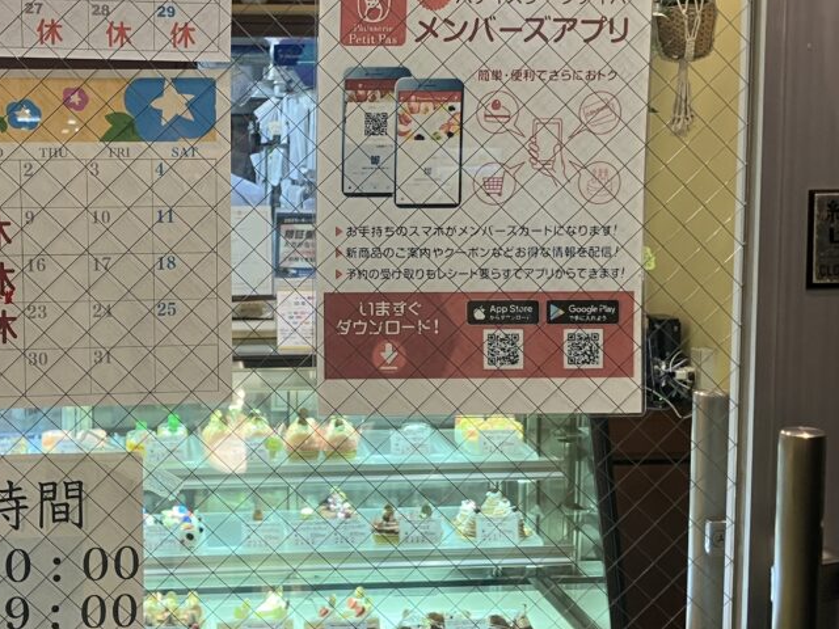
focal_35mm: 56
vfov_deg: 26.1
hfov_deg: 34.0
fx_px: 1357
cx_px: 273
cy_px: 283
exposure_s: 1/50
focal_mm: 3.99
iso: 50
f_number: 1.8
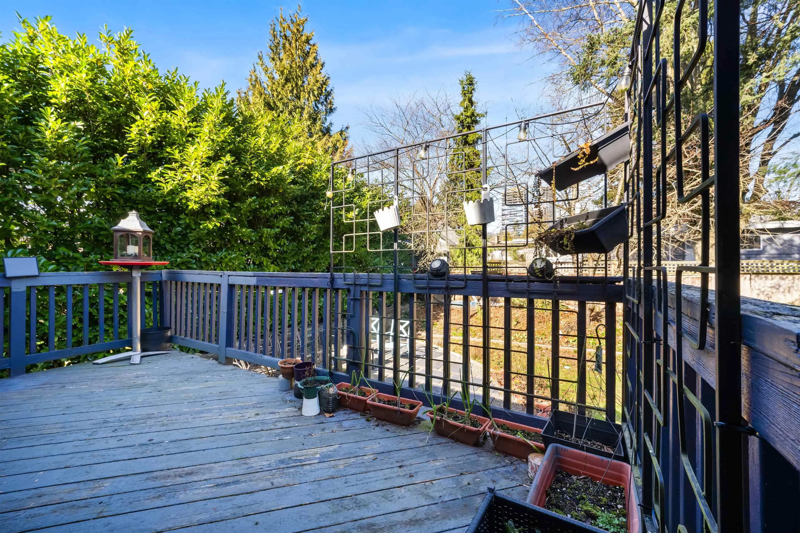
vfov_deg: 83.3
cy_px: 266
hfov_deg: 106.3
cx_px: 400
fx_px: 300
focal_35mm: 14
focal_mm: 9
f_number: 9
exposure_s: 1/60
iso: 250
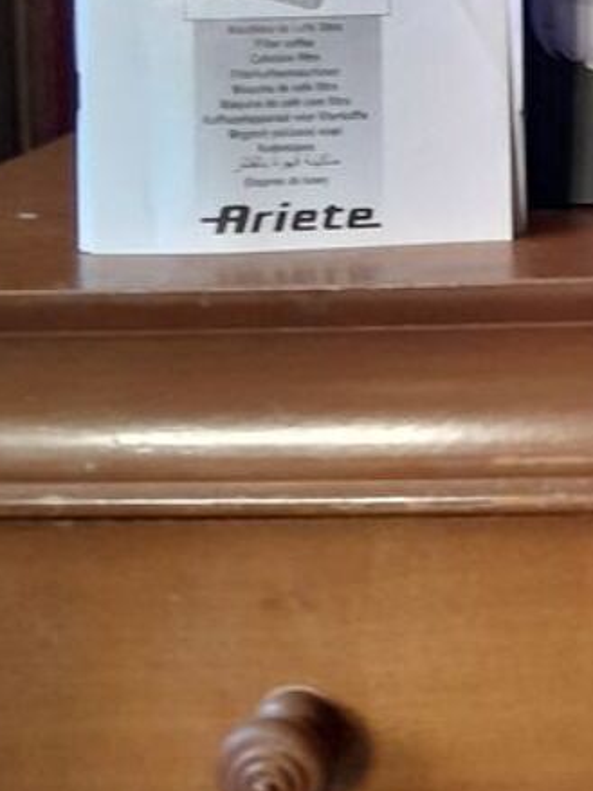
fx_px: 1805
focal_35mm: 79
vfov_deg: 22.6
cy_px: -176
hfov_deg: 17.1
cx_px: 844
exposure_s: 1/50
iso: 320
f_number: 1.8
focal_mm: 3.98
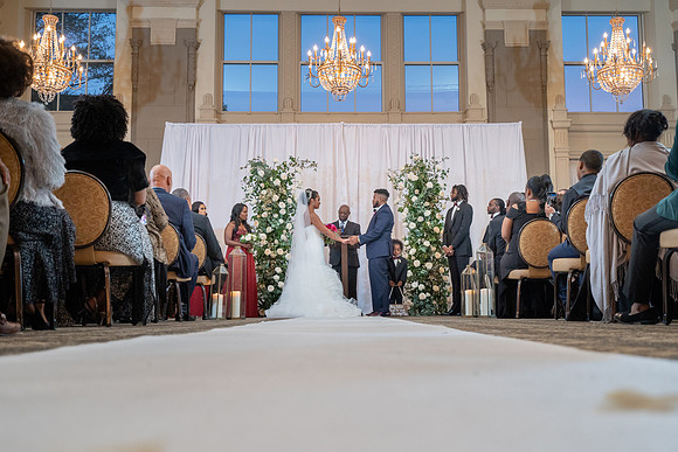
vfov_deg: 34.2
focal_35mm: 39
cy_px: 226
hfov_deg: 49.5
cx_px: 365
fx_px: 735
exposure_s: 1/200
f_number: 4
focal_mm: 35
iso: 2000
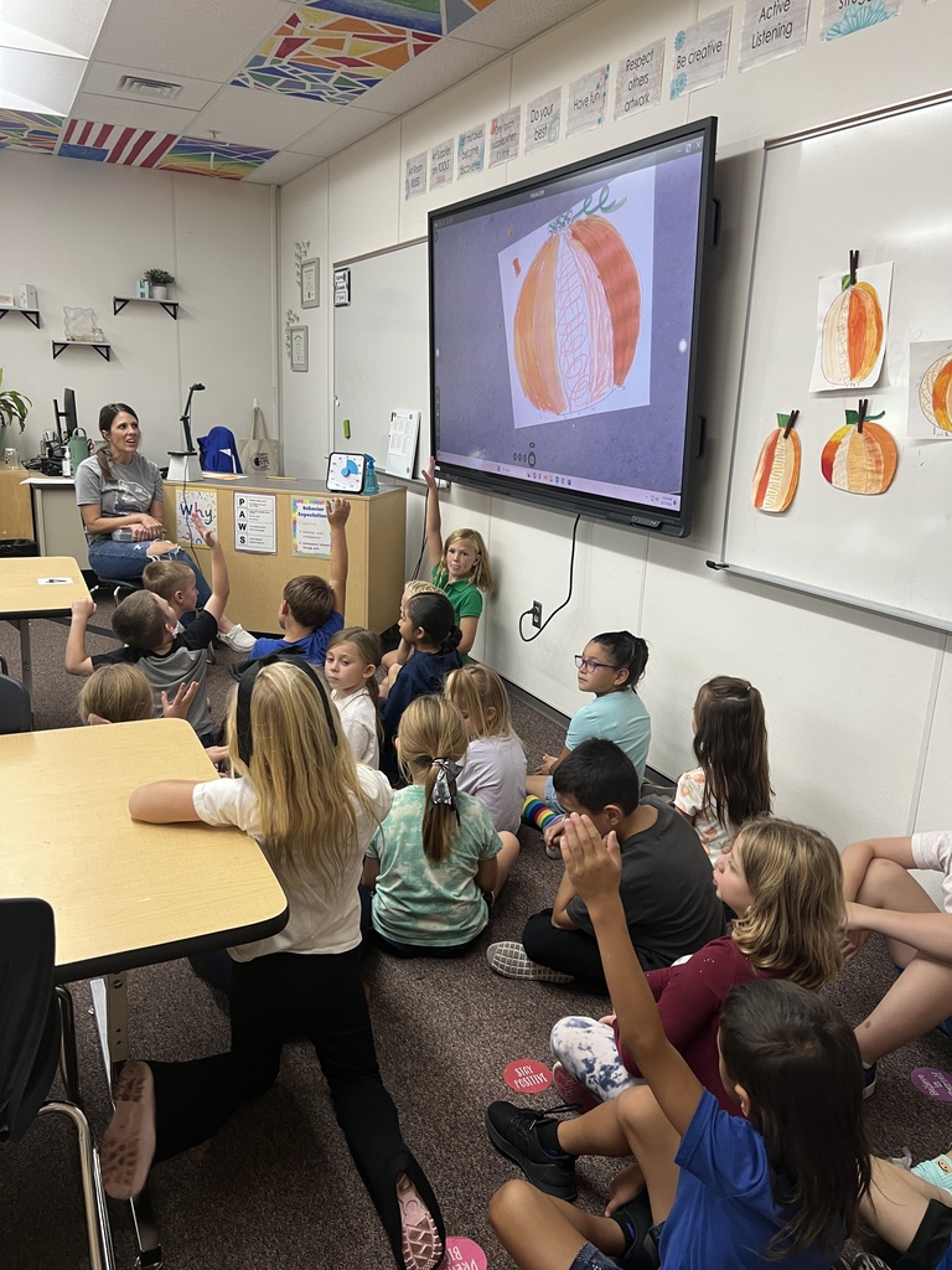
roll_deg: -2.2
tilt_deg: -14.2
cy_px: 635
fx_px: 953
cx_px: 476
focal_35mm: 26
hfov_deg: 53.1
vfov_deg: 67.3
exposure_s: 1/60
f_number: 1.5
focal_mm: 5.7
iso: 100
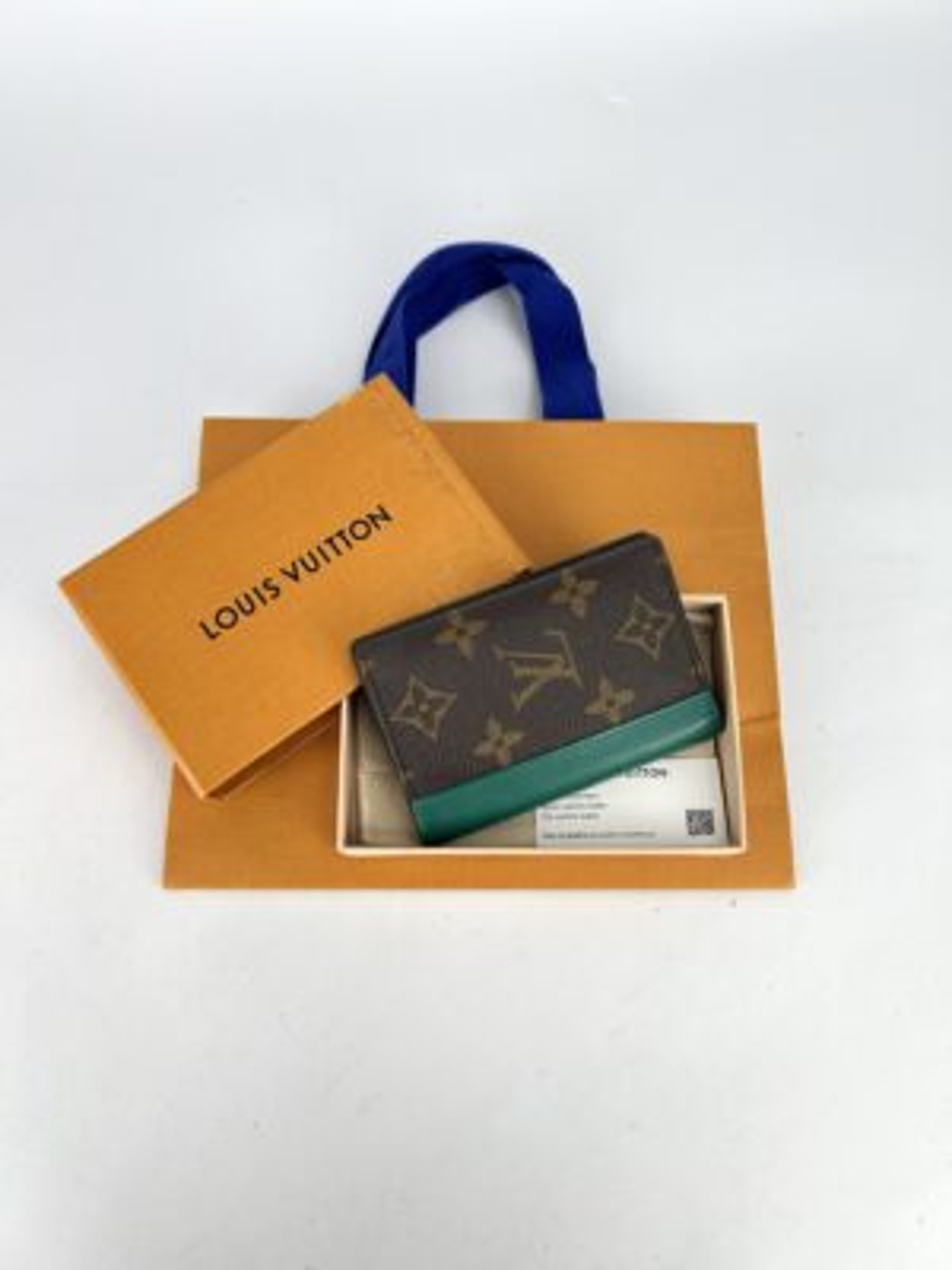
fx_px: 953
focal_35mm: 26
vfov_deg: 67.3
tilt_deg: -65.3
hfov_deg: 53.1
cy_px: 635
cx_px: 476
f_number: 1.5
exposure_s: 1/117
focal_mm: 5.7
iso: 32
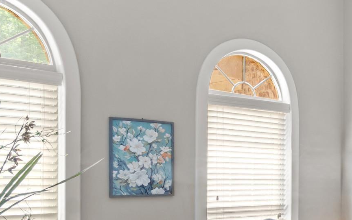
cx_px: 425
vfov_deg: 24.0
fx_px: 509
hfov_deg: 31.7
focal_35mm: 53
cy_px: 183
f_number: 9
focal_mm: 12
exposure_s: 1/1.25
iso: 250
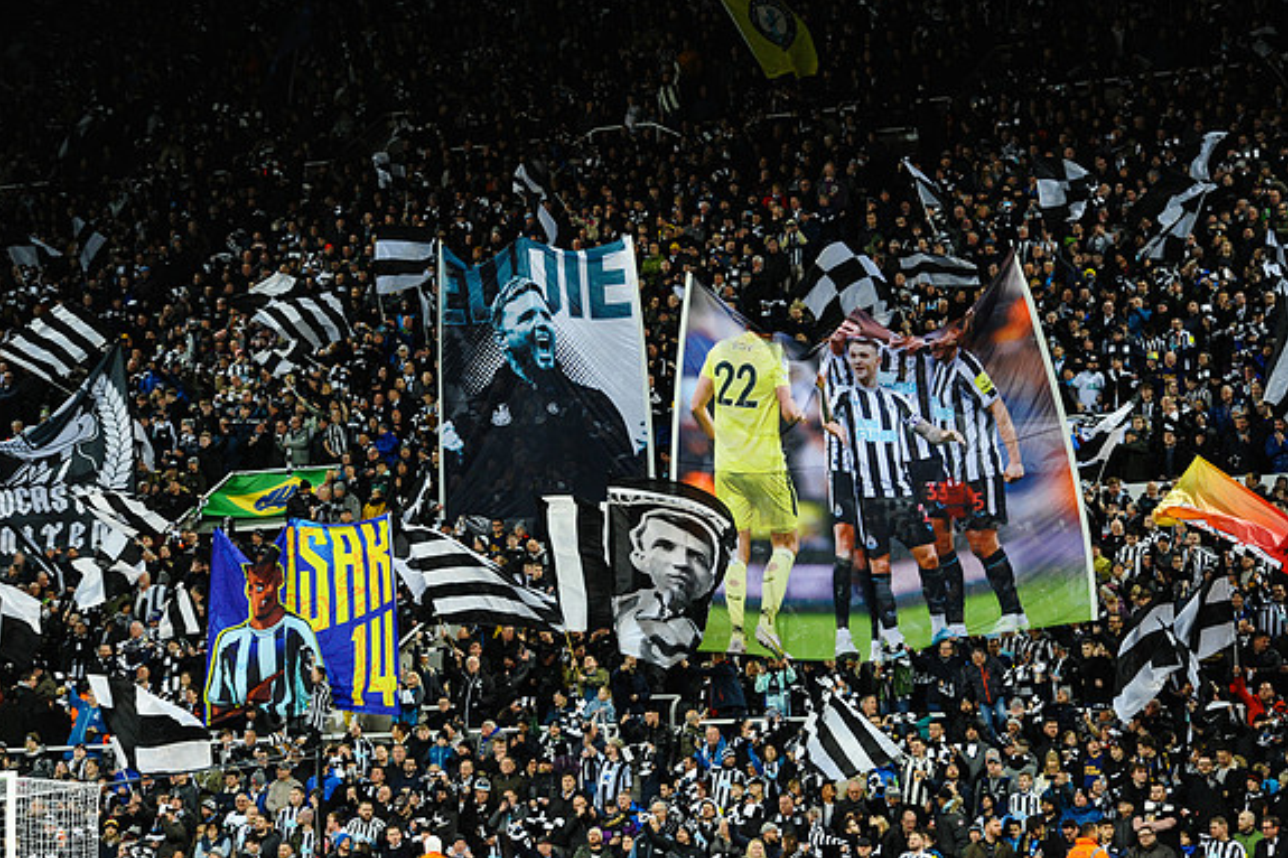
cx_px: 641
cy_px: 428
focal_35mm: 121
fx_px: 4328
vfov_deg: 11.3
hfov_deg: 16.9
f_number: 2.8
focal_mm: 120
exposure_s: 1/500
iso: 1600
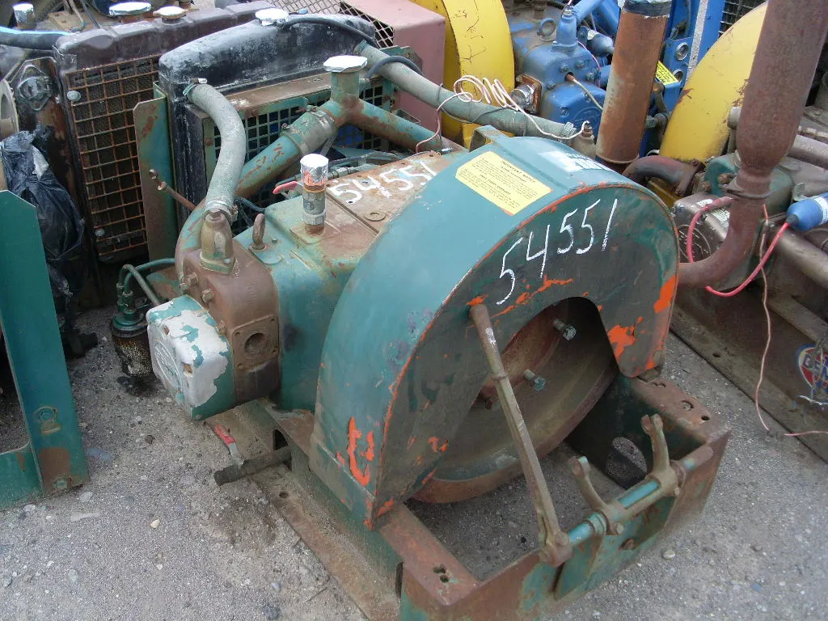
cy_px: 310
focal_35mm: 38
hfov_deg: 49.0
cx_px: 414
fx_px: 909
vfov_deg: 37.7
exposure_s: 1/250
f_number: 3
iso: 80
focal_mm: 6.3
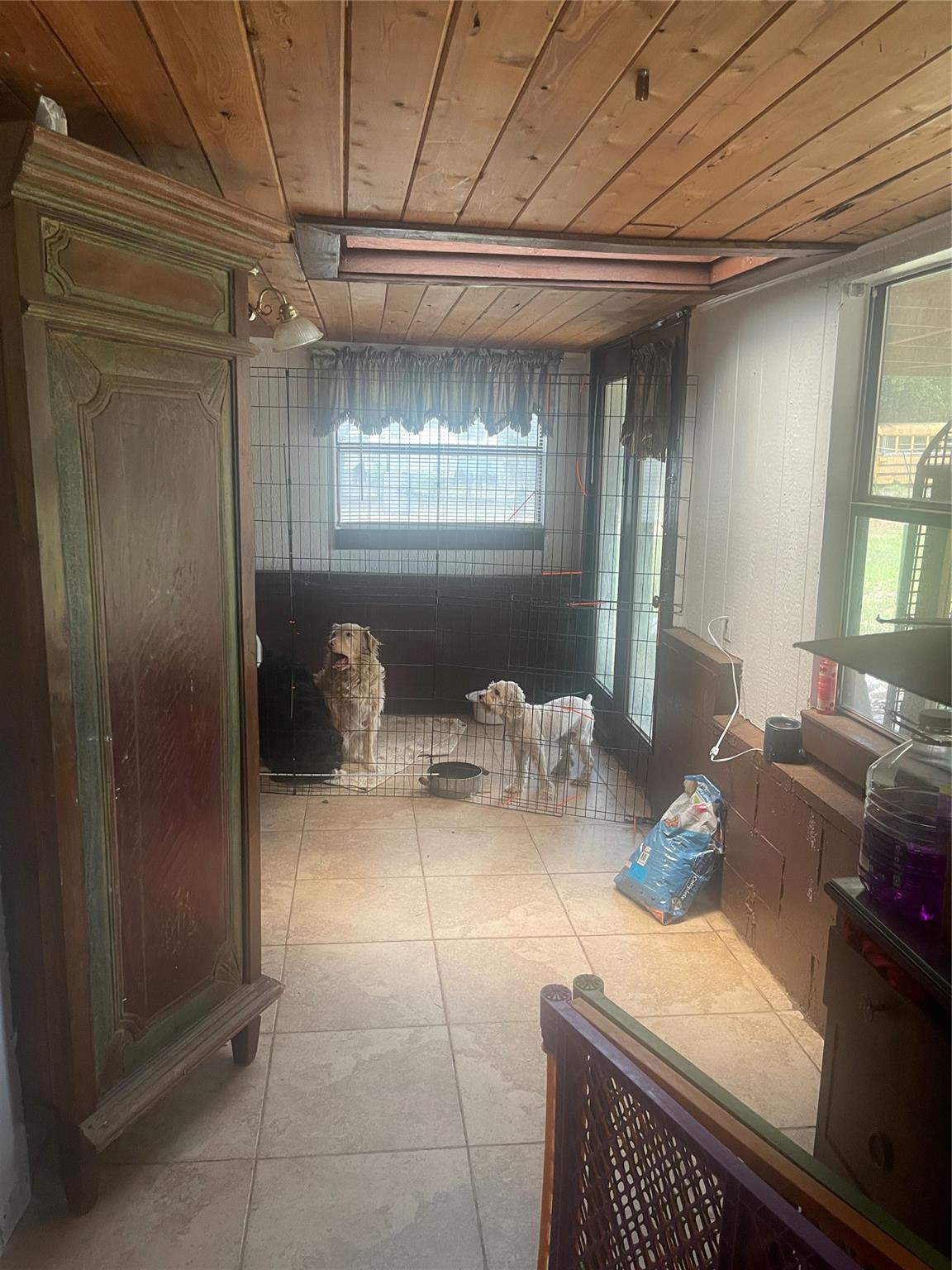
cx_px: 476
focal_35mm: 25
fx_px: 917
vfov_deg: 69.4
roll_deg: -0.4
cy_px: 635
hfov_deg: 54.9
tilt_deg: -9.9
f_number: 1.6
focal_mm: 5.1
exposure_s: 1/71
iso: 125
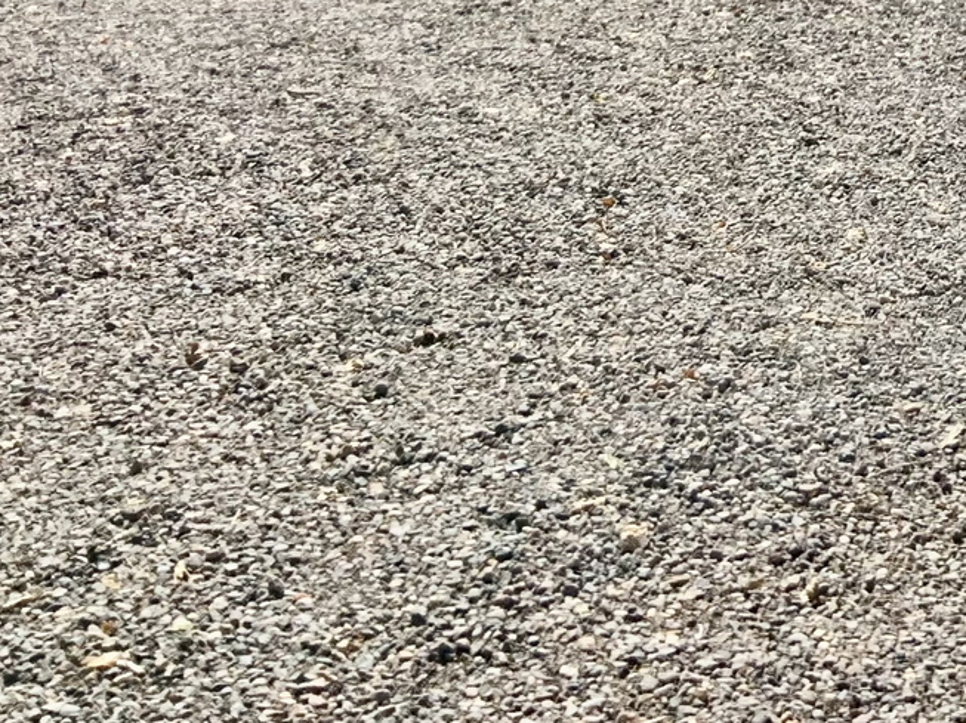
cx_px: 1266
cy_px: -387
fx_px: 2538
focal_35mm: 91
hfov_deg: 19.8
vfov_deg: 15.0
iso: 16
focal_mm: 3
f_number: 1.8
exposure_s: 1/2141
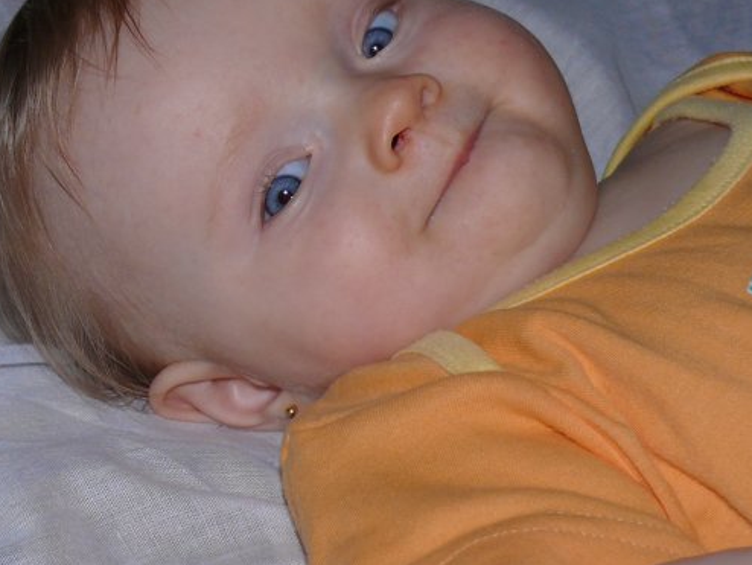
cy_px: 238
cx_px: 396
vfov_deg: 11.8
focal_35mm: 126
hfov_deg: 15.6
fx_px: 2739
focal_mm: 12.5
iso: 100
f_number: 3.2
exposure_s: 1/30
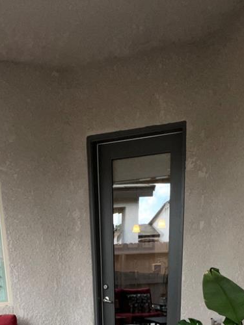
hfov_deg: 36.8
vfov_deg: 36.8
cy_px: 389
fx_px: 367
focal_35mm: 39
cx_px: 115
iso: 25
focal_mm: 1.57
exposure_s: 1/179
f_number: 1.8
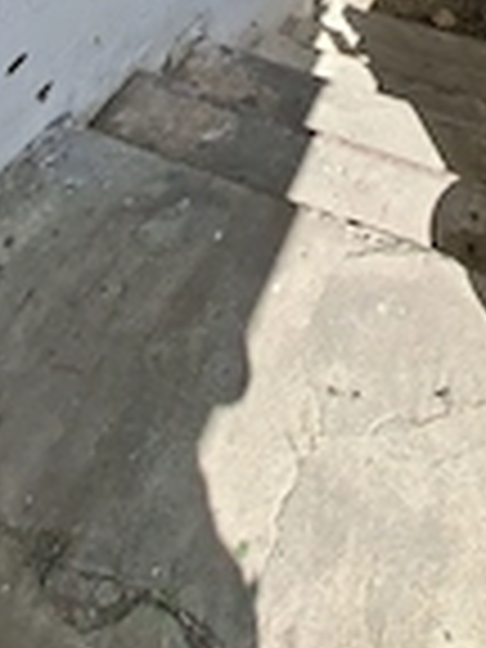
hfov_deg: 38.0
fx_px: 674
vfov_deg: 34.5
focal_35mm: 36
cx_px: 400
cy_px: -212
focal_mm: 1.74
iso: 40
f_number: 2.2
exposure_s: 1/962
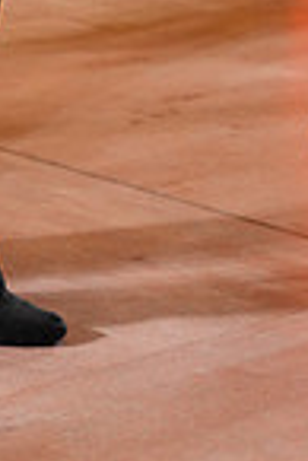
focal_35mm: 276
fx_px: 3533
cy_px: -445
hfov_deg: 5.0
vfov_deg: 7.2
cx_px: -81
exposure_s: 1/320
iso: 1600
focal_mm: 69
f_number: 4
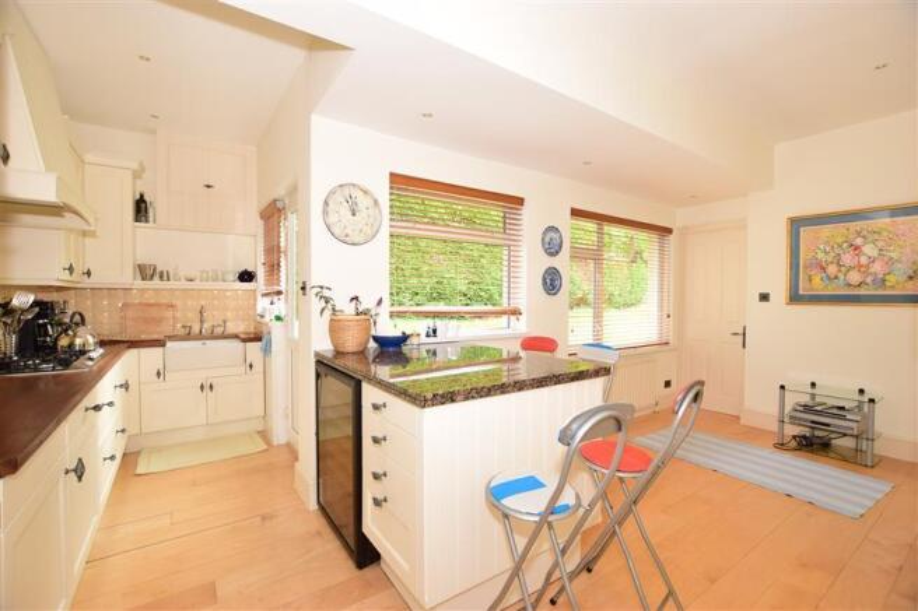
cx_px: 459
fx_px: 382
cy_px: 306
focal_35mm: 15
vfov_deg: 77.3
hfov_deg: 100.4
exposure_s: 1/20
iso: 200
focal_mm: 10
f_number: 5
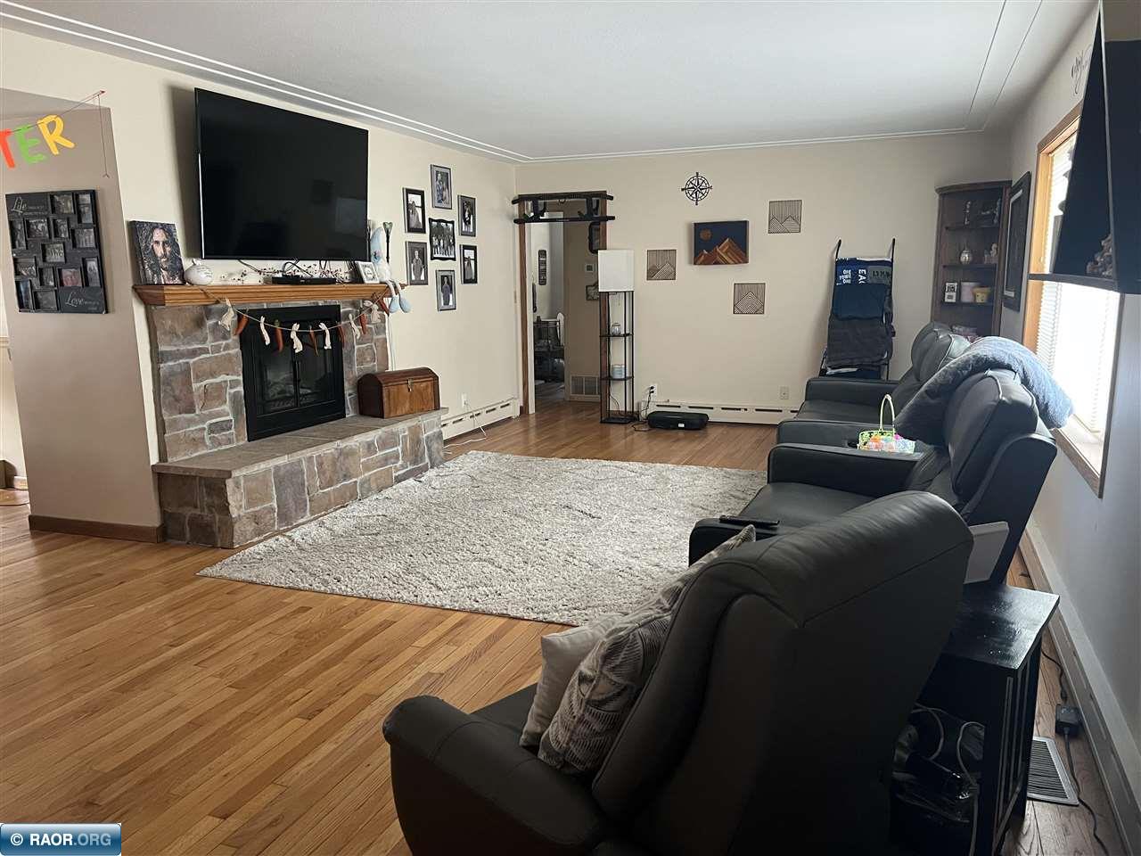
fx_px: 857
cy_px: 428
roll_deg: +1.0
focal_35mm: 26
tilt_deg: -10.7
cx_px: 570
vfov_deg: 53.1
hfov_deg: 67.3
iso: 500
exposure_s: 1/60
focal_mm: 5.7
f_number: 1.5
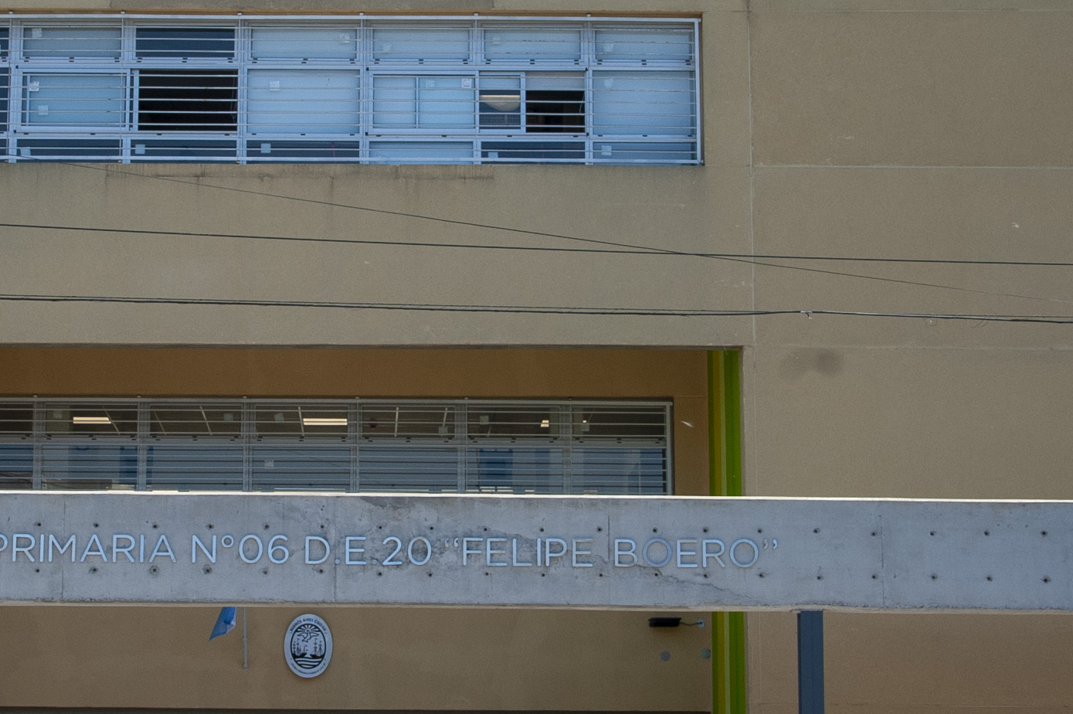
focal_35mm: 95
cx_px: 307
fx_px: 2829
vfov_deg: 14.4
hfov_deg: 21.3
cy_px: 257
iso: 640
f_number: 9
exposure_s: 1/500
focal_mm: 31
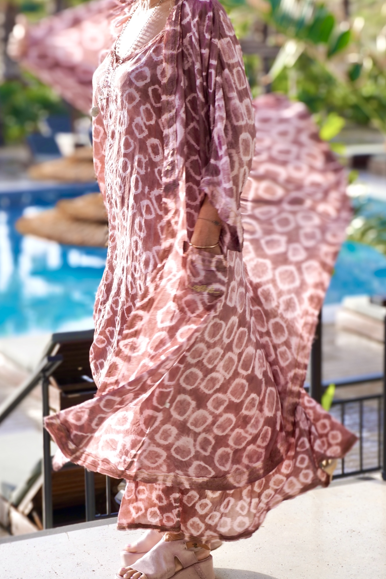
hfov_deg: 16.1
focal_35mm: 85
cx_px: 234
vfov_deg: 23.9
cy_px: 248
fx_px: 1367
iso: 100
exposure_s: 1/200
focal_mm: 44
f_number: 5.6
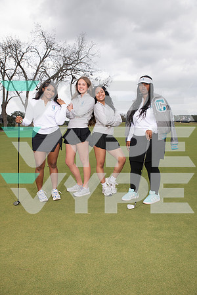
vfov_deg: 58.7
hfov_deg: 41.1
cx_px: 98
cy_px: 148
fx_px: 263
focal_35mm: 32
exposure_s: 1/320
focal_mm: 32
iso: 100
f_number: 6.3
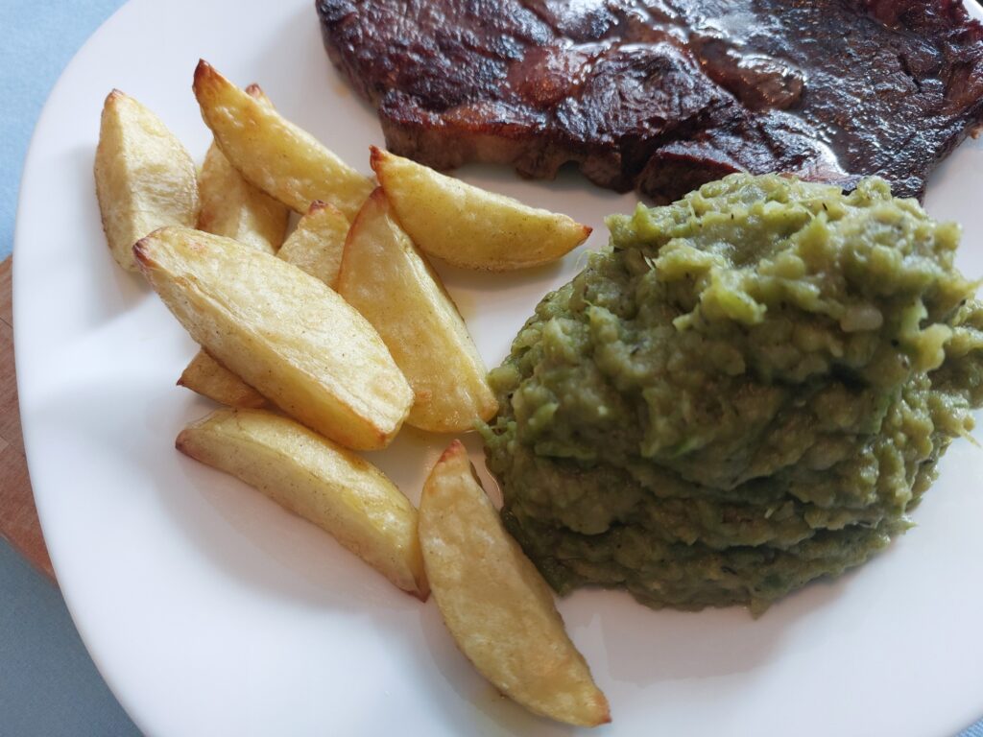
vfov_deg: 54.9
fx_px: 710
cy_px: 368
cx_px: 492
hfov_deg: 69.4
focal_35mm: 25
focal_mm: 5.23
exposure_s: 1/50
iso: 200
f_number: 1.8
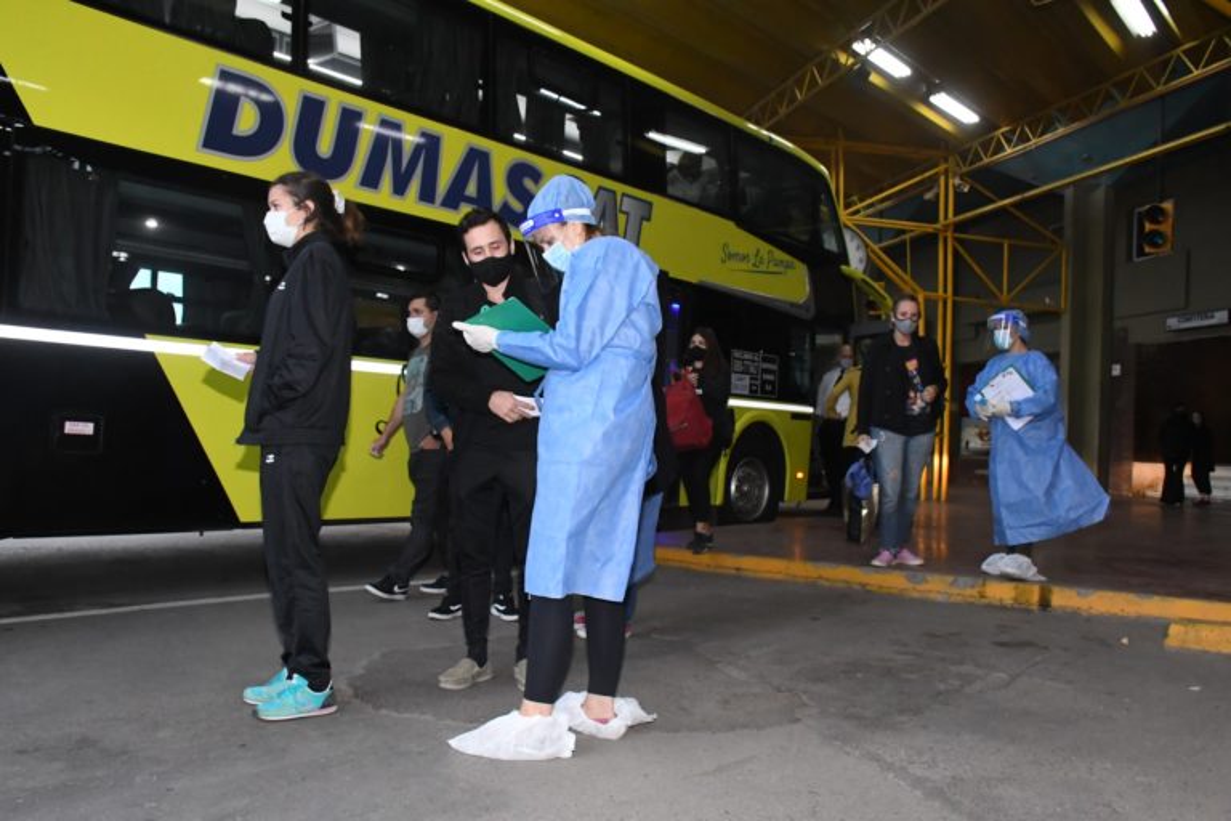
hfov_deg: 61.9
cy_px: 410
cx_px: 616
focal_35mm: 30
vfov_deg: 43.6
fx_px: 1026
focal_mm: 20
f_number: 6.3
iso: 6400
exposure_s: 1/200
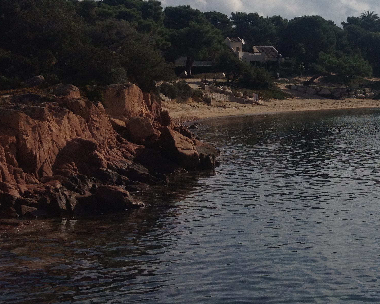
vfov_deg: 20.3
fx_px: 843
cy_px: 86
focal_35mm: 75
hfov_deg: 24.1
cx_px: 390
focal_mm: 4.28
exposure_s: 1/4255
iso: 64
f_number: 2.4
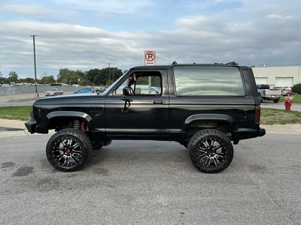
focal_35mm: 28
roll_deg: -1.0
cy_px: 112
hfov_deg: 63.4
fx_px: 243
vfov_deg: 49.7
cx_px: 150
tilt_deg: -2.5
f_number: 1.8
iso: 25
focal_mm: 3
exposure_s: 1/855
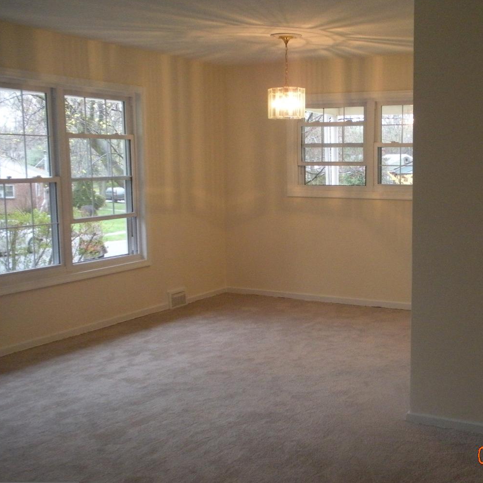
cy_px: 248
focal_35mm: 46
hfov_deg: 36.2
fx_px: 726
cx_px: 343
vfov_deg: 36.8
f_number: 3.5
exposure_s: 1/49.5
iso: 400
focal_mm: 6.3
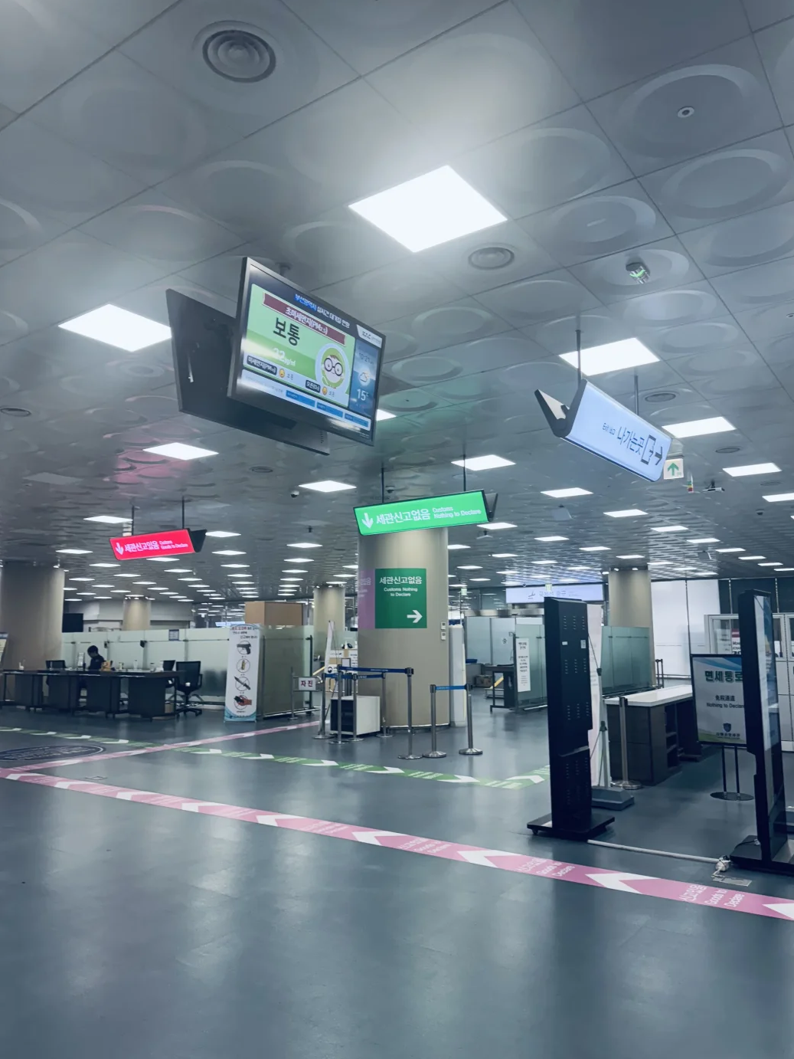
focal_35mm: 25
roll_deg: +0.7
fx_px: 764
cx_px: 413
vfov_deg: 69.4
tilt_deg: +9.4
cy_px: 533
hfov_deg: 54.9
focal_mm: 6.76
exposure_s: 1/137
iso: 100
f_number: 1.78
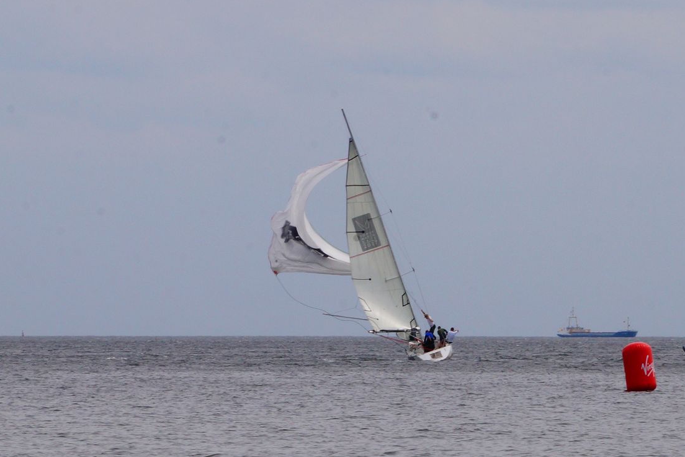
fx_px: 10331
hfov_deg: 3.8
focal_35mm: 543
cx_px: 448
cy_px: 252
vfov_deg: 2.5
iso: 250
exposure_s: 1/125
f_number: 22
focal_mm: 200
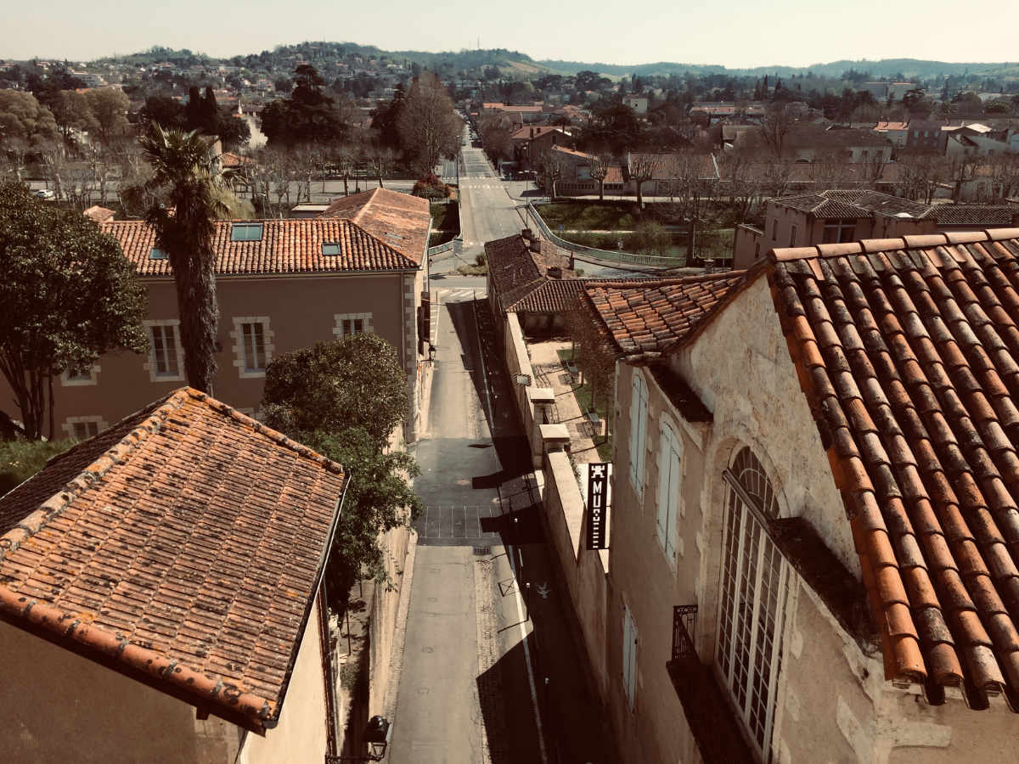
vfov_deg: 48.2
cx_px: 510
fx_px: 854
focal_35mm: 29
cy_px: 382
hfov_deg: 61.7
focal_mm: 4.2
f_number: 2.2
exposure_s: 1/1412
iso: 32
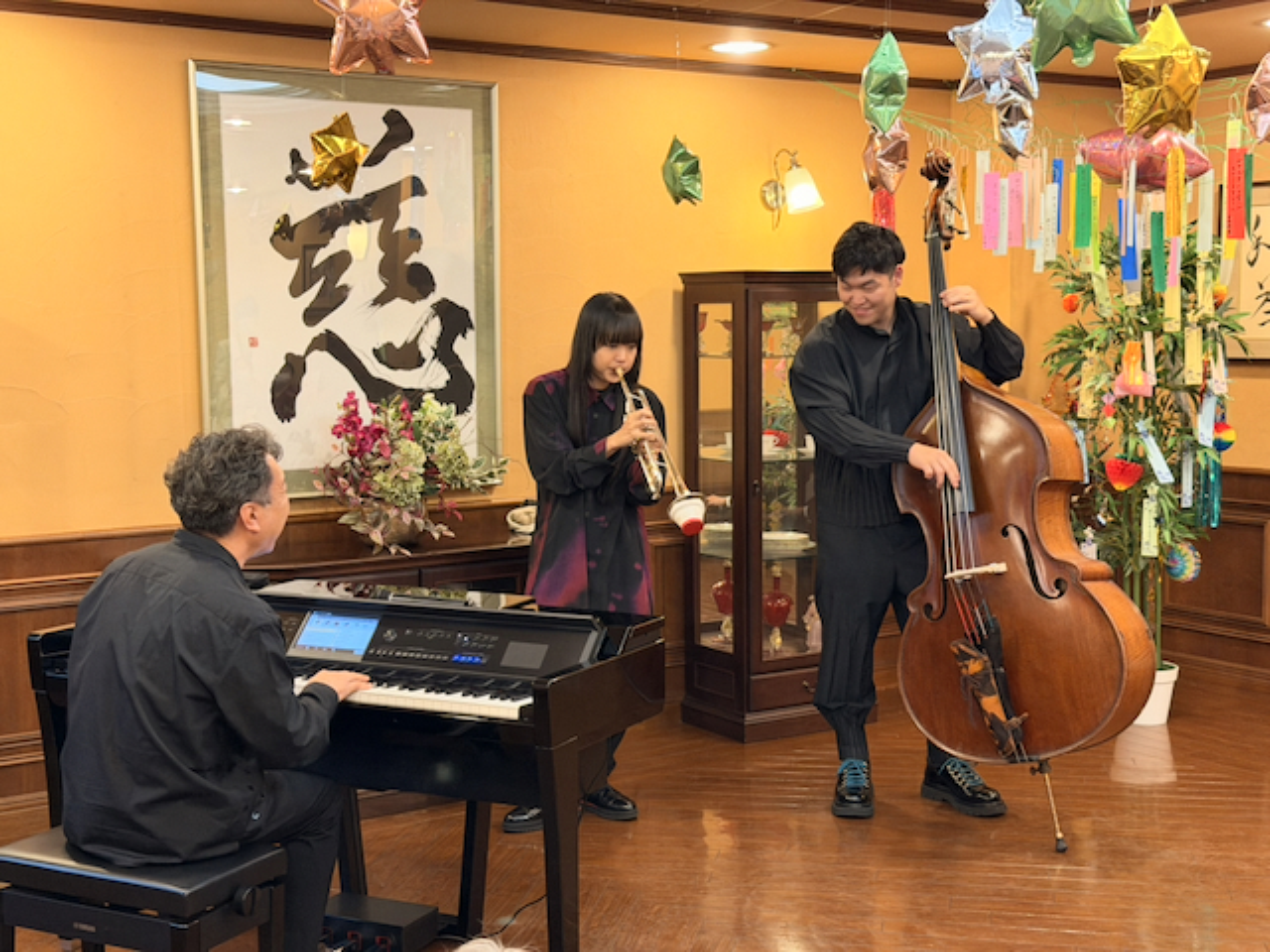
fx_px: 1761
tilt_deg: -6.2
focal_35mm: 48
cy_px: 476
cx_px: 635
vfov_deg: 30.3
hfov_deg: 39.7
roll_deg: +0.9
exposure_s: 1/50
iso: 250
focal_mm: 6.76
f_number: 1.78
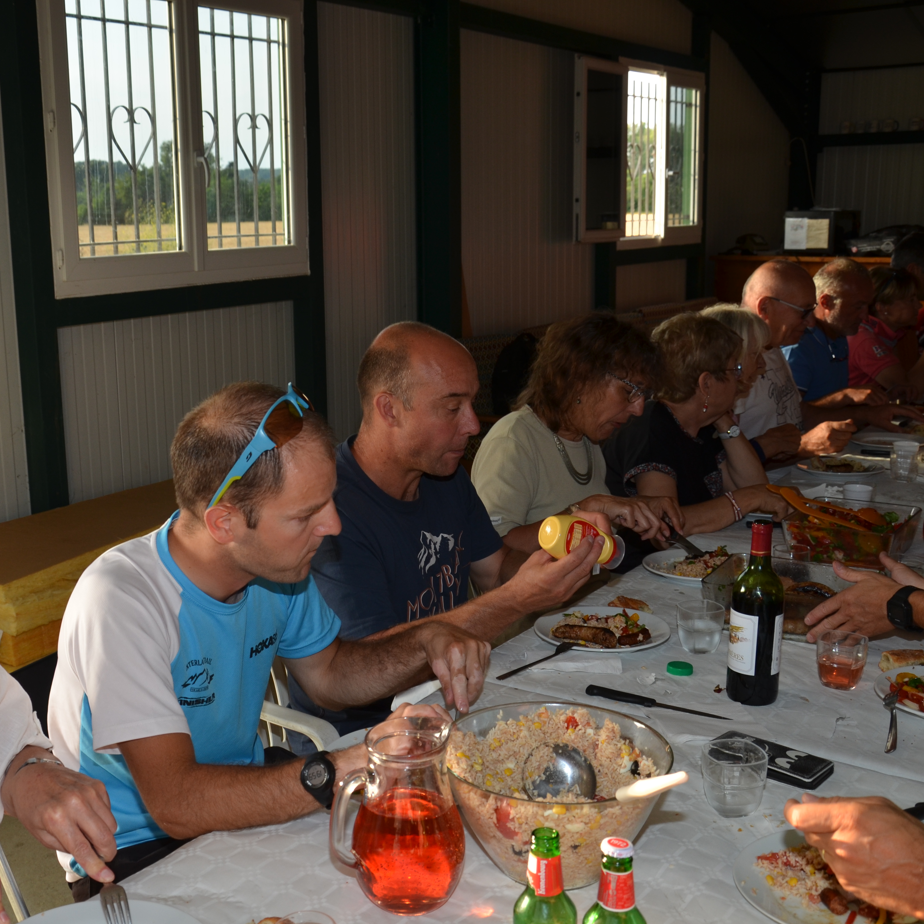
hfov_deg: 40.9
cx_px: 327
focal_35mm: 41
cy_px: 465
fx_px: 1227
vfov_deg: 41.3
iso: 200
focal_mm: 21
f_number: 5.6
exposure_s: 1/125
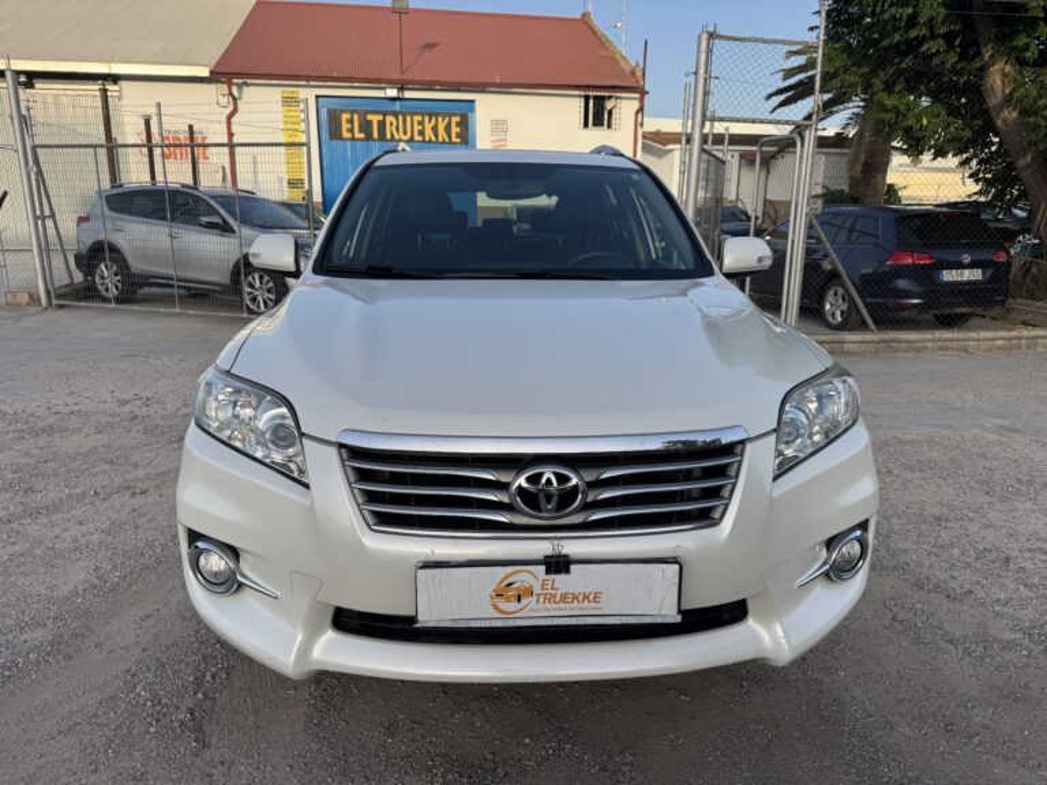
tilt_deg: -15.2
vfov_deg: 56.8
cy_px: 392
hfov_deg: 71.6
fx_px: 726
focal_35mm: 24
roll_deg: -3.3
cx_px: 524
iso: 80
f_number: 1.78
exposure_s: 1/2041
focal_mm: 6.76
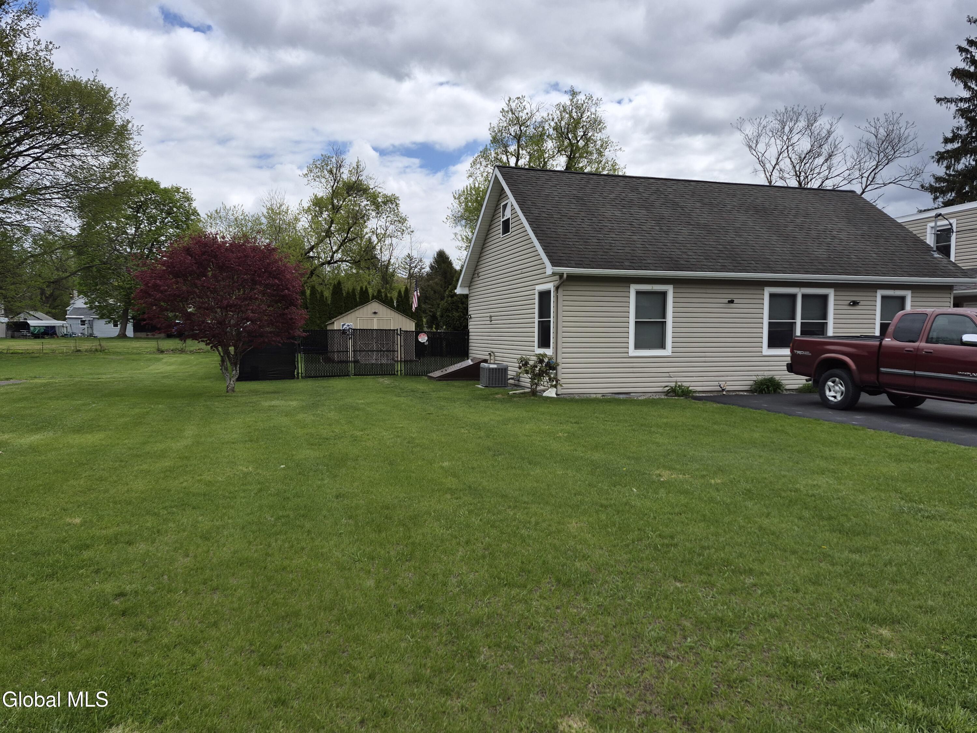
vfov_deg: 58.9
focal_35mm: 23
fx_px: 649
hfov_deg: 73.9
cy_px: 366
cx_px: 488
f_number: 1.8
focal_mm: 5.4
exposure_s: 1/2208
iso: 25
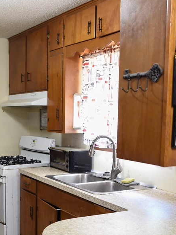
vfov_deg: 34.6
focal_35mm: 55
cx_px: 44
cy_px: 157
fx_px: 373
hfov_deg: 26.2
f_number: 3.2
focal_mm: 31
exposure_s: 1/40
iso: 1600
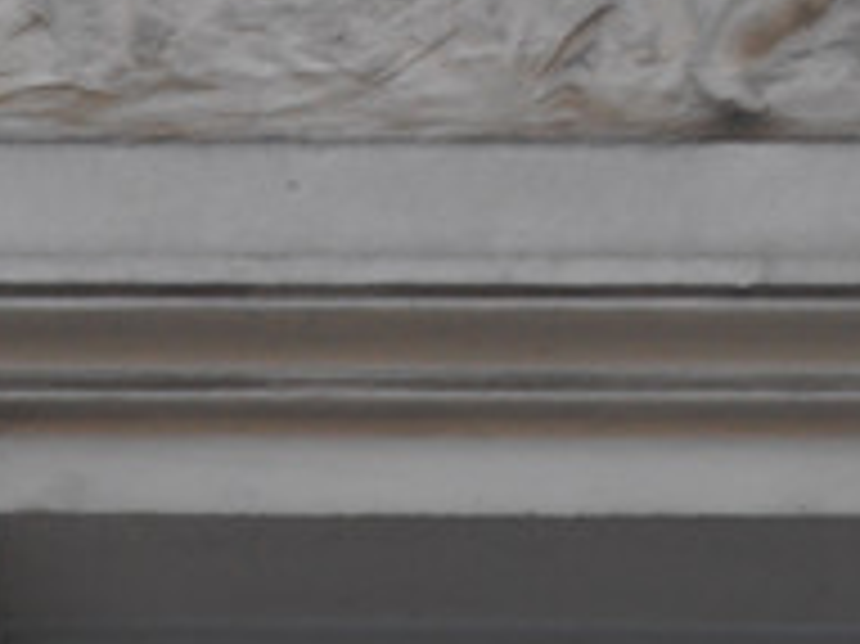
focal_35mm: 803
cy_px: -360
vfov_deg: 1.8
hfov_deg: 2.5
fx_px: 19937
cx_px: 734
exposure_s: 1/40
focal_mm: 42.54
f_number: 5.7
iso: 80
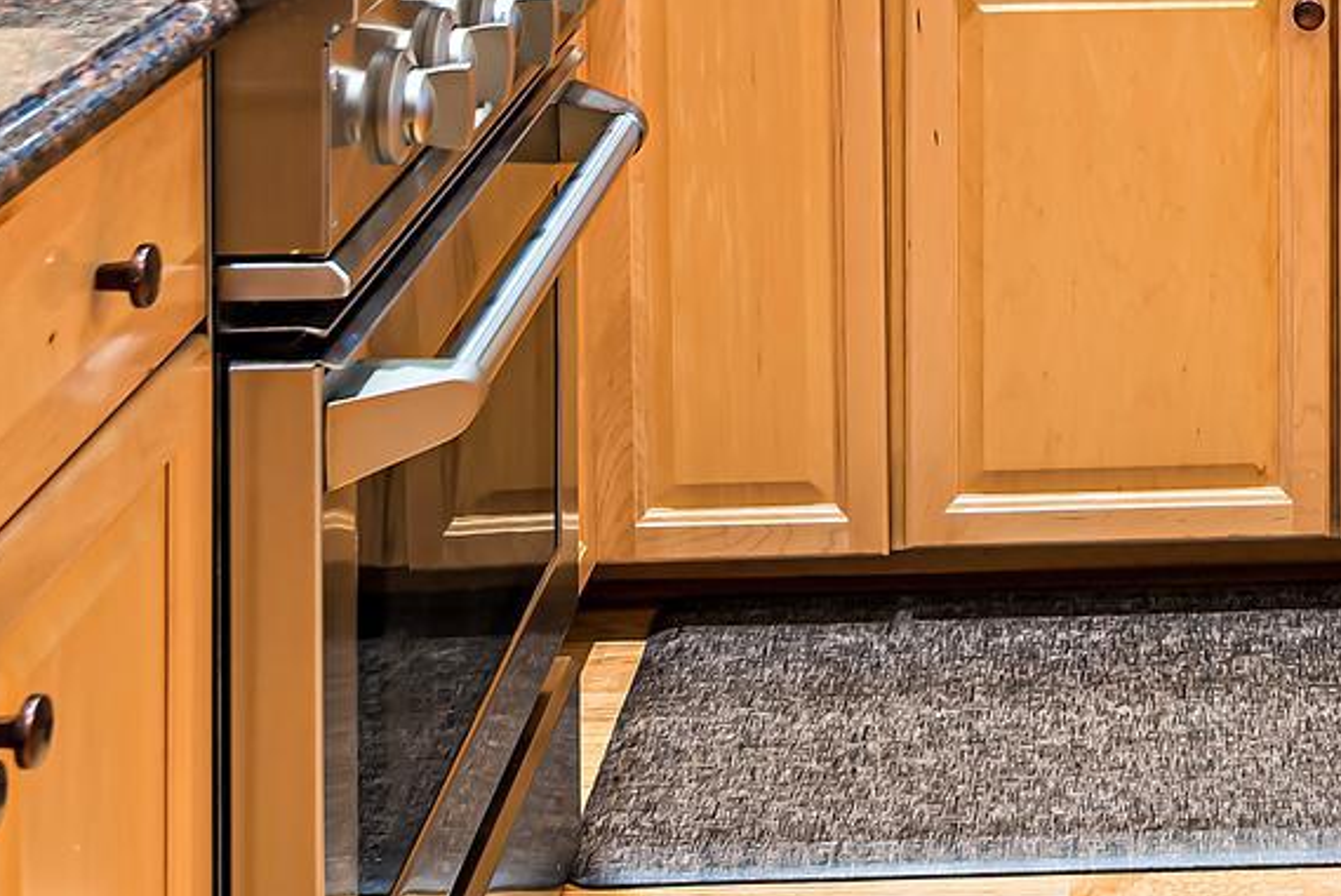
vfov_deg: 15.5
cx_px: 1303
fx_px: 2945
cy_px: -561
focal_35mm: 79
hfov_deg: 24.6
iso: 250
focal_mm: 22
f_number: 9
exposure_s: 1/6
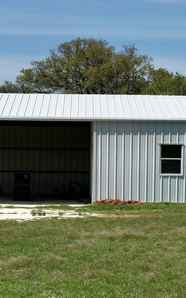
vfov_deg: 18.7
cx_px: 73
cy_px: 189
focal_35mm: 111
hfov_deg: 11.8
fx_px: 901
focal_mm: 15.73
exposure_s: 1/1000
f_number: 4
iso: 100
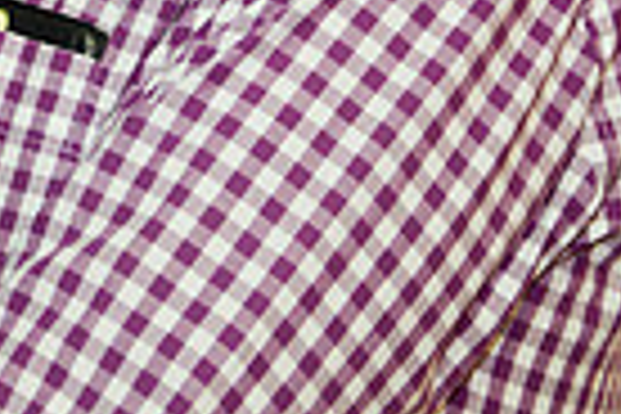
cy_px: -351
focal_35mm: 244
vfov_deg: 5.5
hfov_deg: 8.3
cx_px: -225
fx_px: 4209
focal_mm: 58
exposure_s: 1/80
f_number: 2.8
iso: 1000
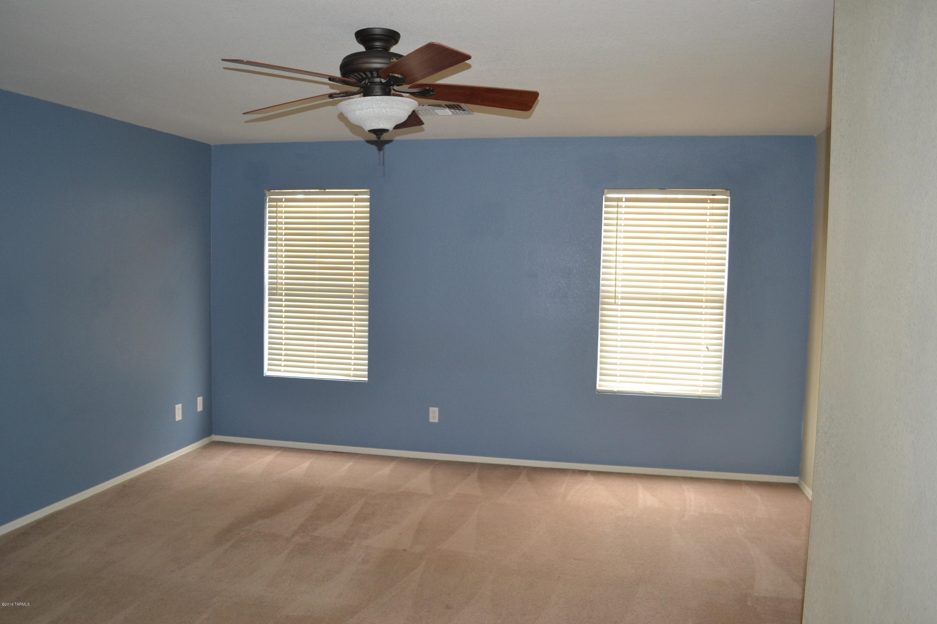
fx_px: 703
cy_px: 312
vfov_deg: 47.9
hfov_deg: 67.4
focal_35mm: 27
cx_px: 468
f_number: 3.5
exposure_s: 1/60
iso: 640
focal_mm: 18
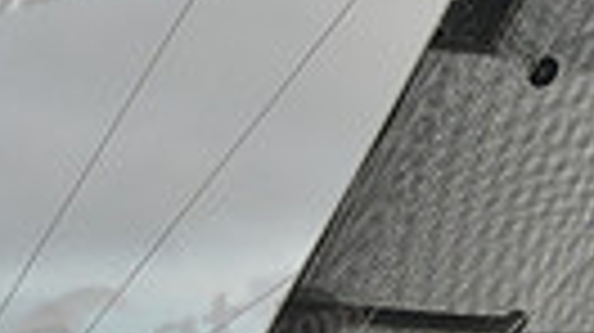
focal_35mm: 391
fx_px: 6153
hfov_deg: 5.5
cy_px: 551
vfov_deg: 3.1
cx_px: 603
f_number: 6.3
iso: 320
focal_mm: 85
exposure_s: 1/1000
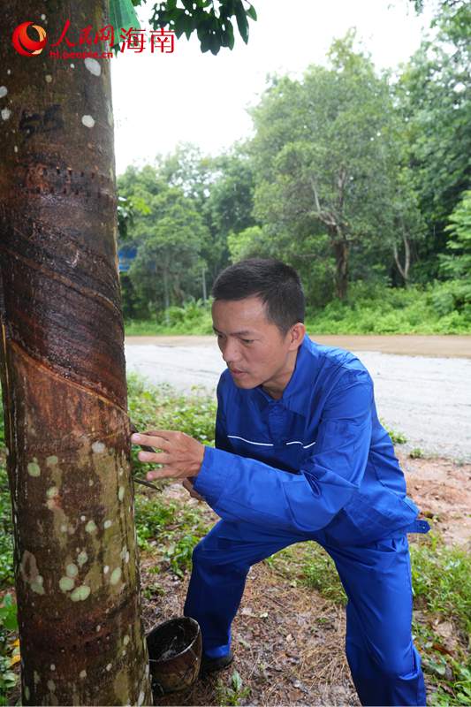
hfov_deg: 53.1
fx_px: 471
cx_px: 236
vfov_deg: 73.8
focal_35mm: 24
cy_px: 354
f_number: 4.5
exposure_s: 1/250
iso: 800
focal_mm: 24
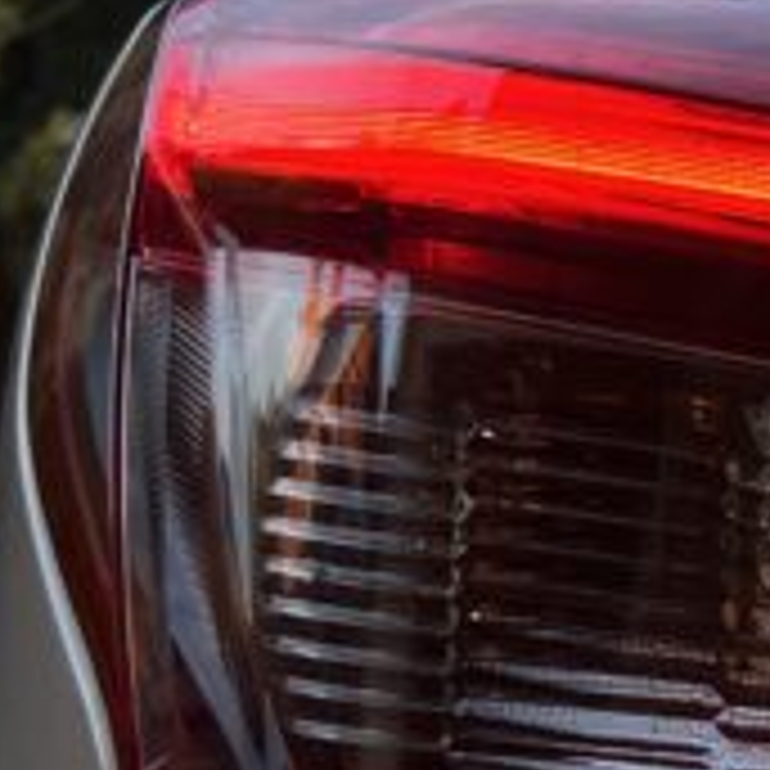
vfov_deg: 11.8
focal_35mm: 138
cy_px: 1346
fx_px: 3473
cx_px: 1801
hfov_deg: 10.9
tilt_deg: -17.3
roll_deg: -1.3
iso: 32
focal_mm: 5.7
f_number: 1.5
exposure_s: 1/129
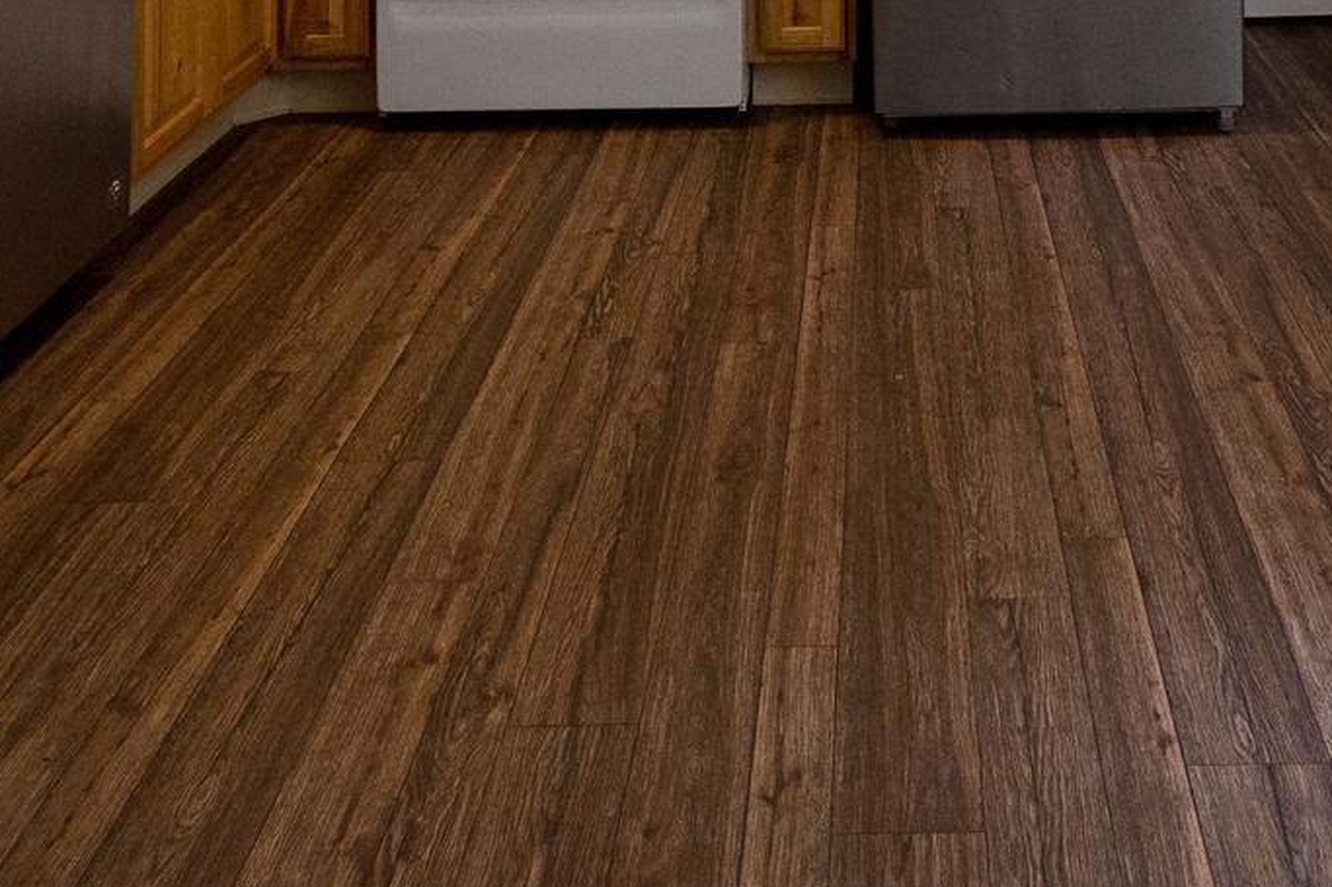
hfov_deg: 42.6
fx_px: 1664
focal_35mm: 45
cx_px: 954
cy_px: -406
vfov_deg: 24.1
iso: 800
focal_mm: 10
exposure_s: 1/80
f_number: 4.5
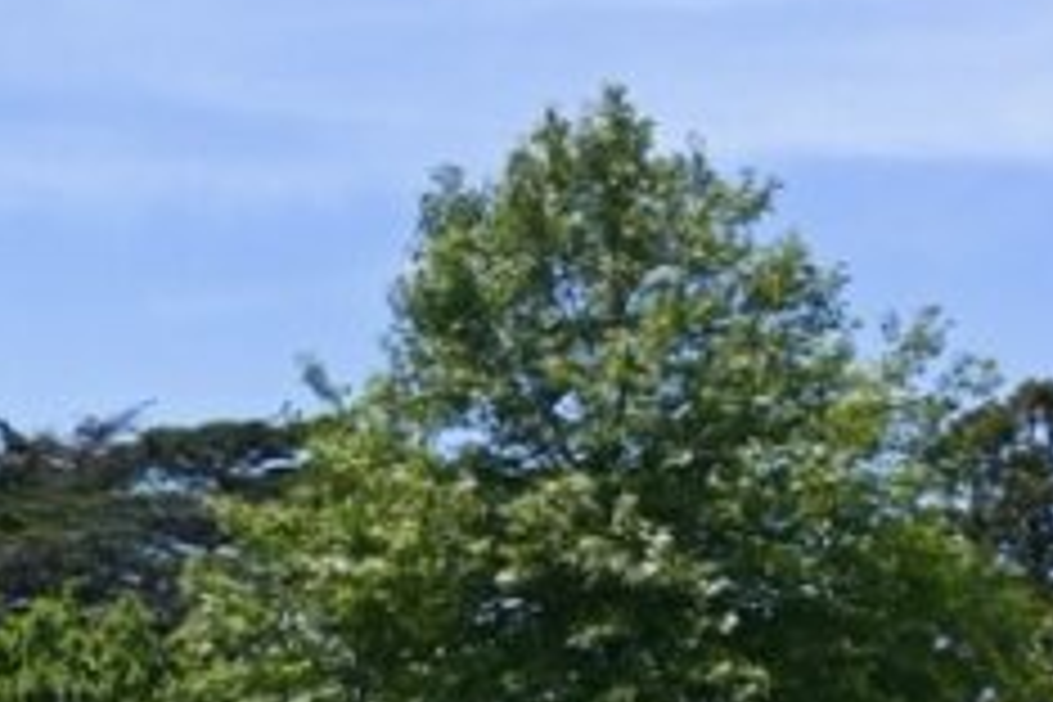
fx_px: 5055
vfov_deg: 7.9
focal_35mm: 173
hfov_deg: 10.7
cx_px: -1197
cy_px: 432
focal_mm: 22.5
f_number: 7.1
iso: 100
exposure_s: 1/400
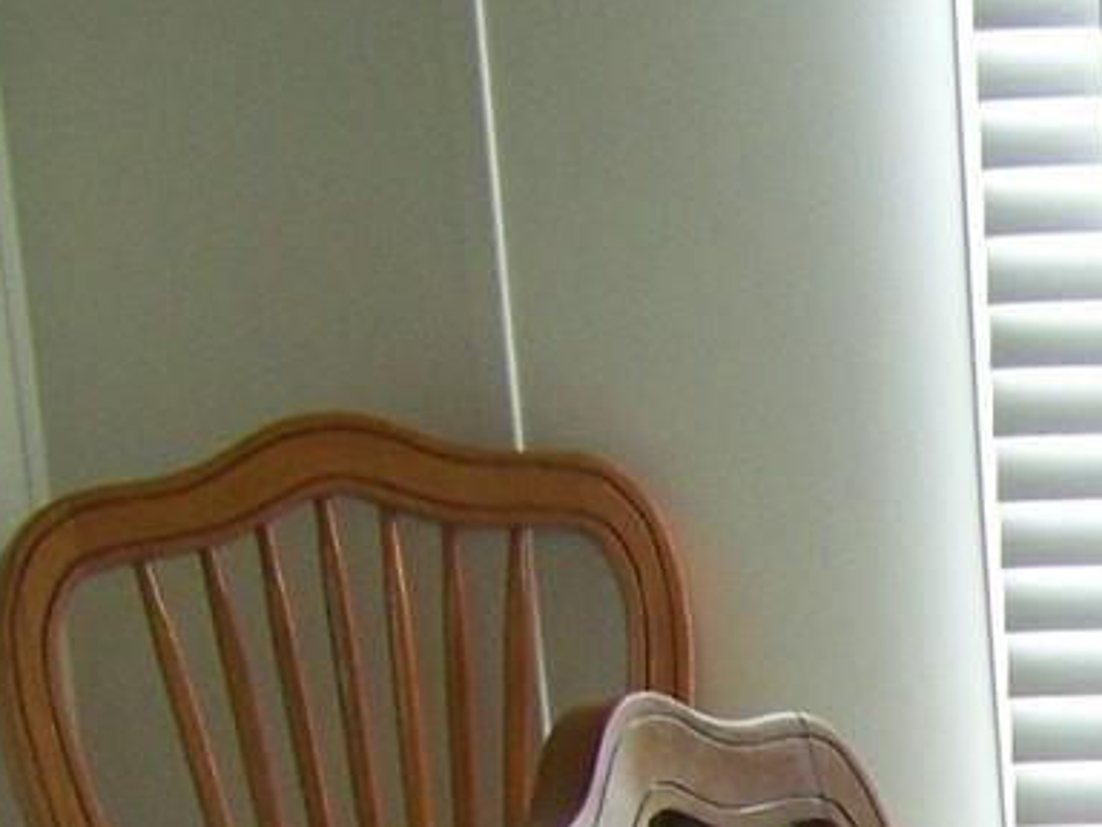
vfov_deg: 9.4
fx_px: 4775
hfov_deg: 11.8
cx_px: 2164
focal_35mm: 150
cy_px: 1464
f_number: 2.8
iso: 125
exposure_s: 1/30
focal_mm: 5.85
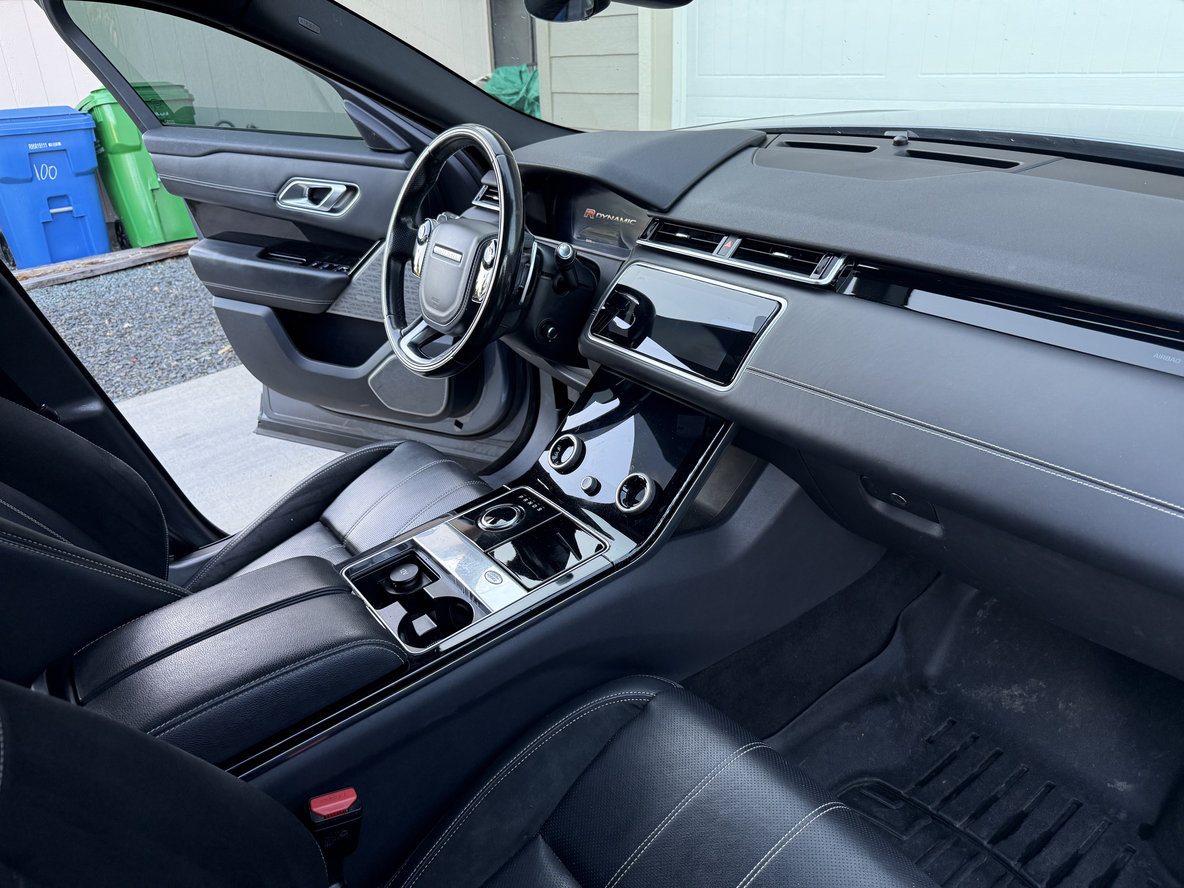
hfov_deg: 71.6
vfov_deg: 56.8
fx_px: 821
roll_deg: +1.2
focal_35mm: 24
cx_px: 592
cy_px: 444
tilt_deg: -23.4
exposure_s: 1/115
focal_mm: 6.76
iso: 200
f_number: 1.78
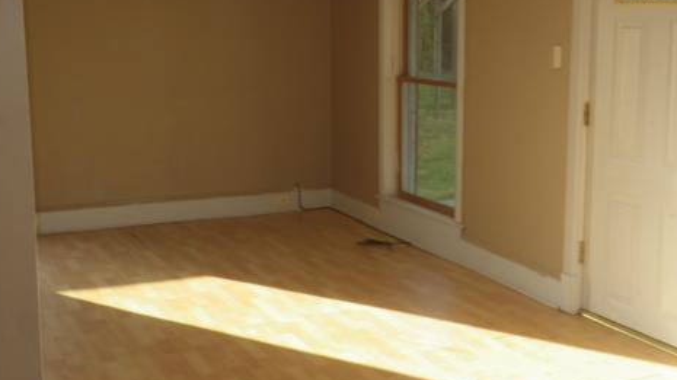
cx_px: 444
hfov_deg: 40.2
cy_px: 167
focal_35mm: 51
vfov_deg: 23.4
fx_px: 915
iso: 125
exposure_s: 1/50
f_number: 3.8
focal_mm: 6.1
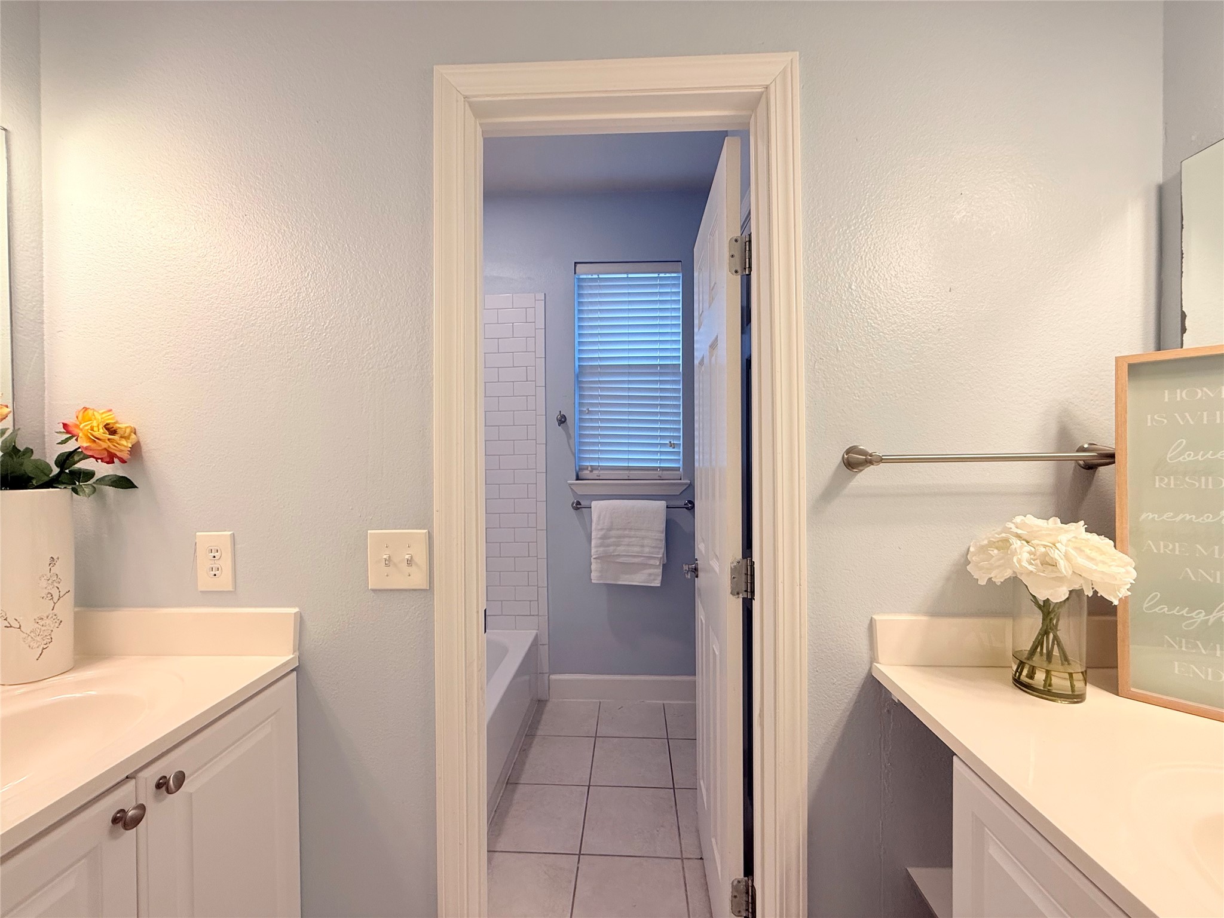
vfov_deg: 85.7
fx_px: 495
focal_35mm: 14
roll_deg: +0.1
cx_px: 612
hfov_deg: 102.1
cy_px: 459
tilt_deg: +0.1
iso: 125
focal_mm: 2.22
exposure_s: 1/120
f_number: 2.2
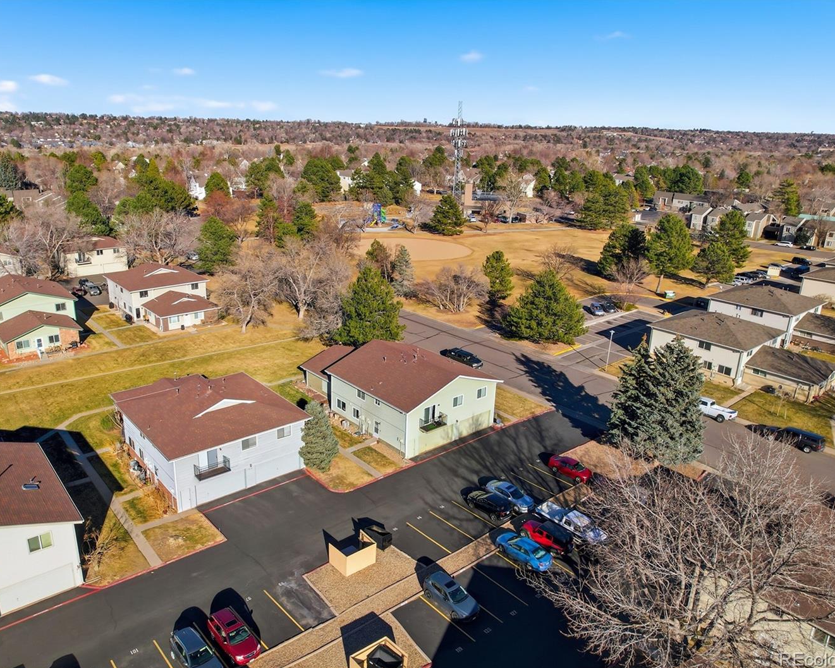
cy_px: 336
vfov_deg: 56.8
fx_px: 618
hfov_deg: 67.9
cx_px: 376
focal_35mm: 25
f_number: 2.8
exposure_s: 1/160
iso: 100
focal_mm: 8.4
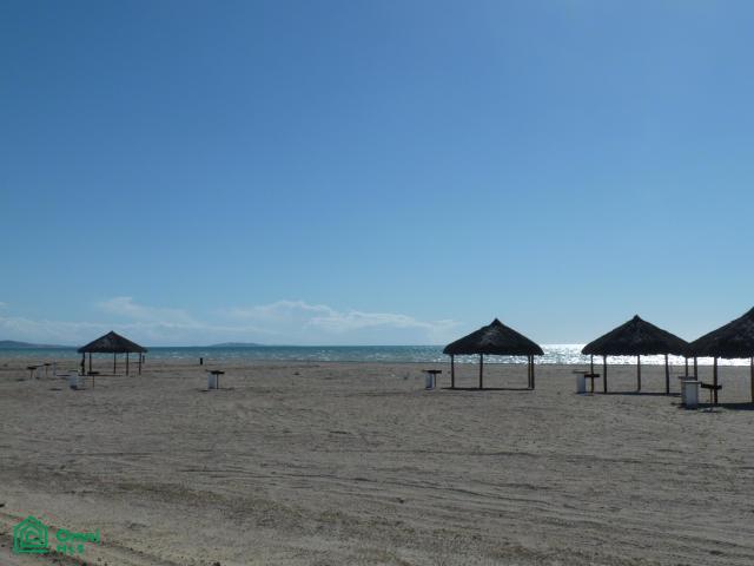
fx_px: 871
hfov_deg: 46.8
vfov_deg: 36.0
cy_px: 283
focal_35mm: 40
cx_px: 377
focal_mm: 6.5
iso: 80
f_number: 5.6
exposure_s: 1/1000
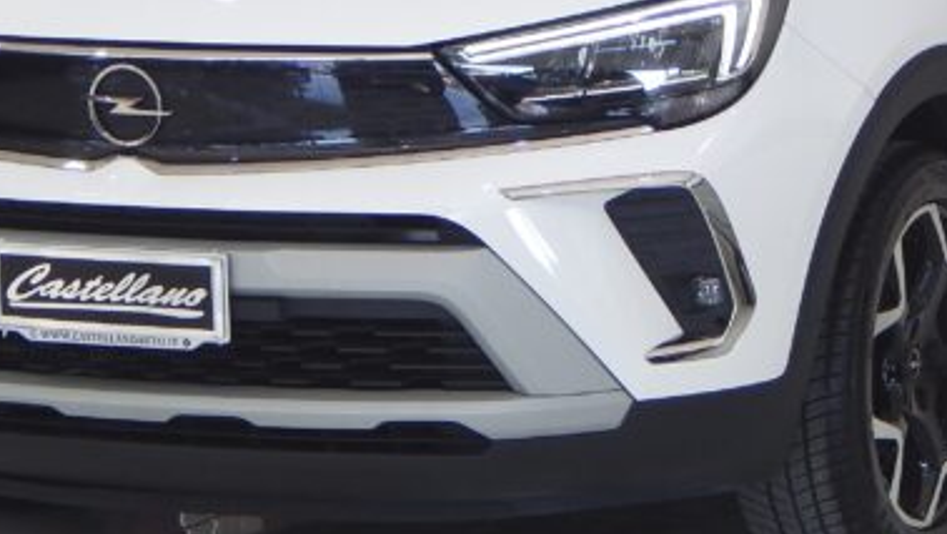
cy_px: -23
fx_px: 5778
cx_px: 601
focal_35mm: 230
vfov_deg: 5.3
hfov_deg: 9.4
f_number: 4.5
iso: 125
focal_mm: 18.7
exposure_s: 1/40
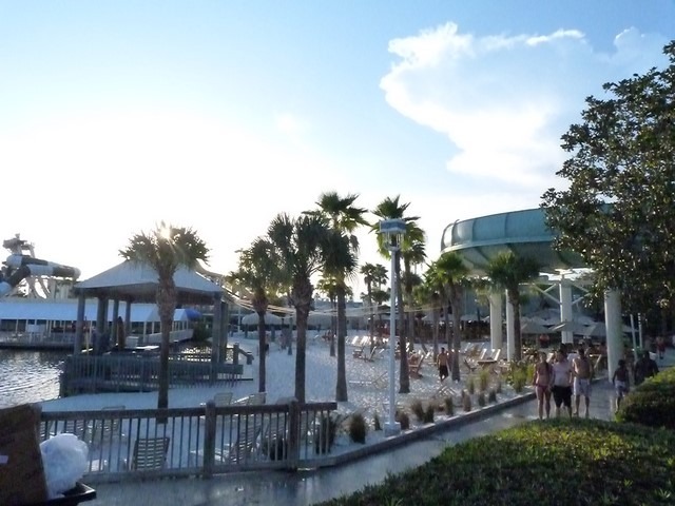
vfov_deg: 54.9
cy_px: 253
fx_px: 487
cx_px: 338
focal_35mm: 25
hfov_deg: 69.4
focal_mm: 4.5
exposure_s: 1/2000
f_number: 5.6
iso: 2500
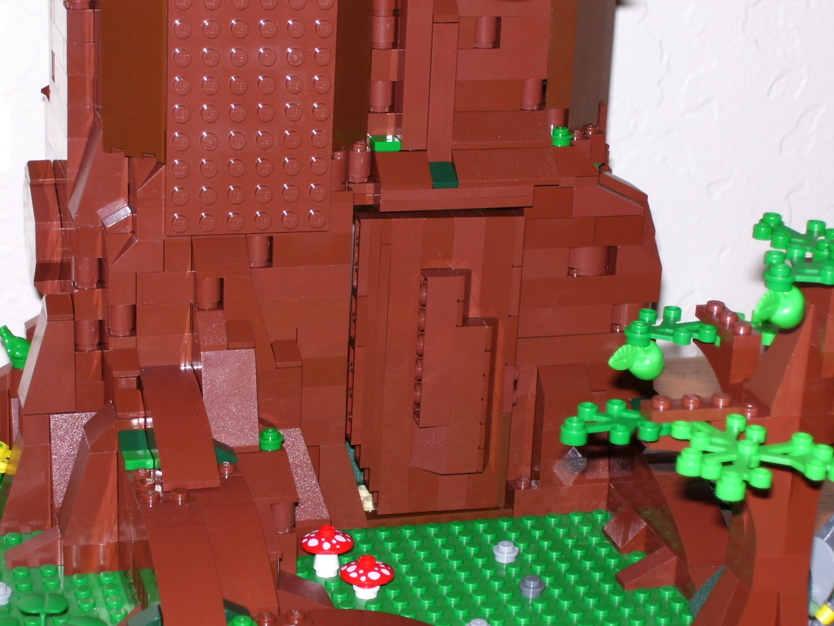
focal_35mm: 87
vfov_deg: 17.0
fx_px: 2096
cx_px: 417
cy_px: 313
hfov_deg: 22.5
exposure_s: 1/90
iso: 80
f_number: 4.3
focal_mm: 14.3
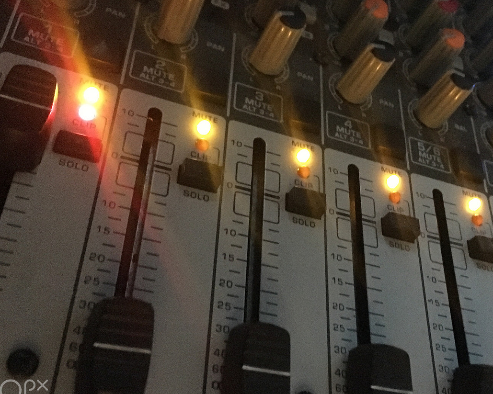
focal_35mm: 44
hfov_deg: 41.7
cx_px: 312
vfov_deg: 34.1
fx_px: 642
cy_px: 166
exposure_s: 1/15
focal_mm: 4.15
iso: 2000
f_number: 2.2
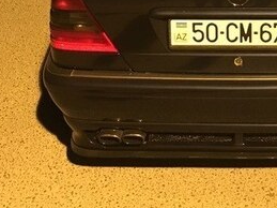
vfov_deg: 19.0
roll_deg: +0.5
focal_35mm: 74
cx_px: 235
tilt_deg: -18.8
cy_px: -29
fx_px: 592
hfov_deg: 25.7
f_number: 2.2
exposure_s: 1/17
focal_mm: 4.15
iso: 500
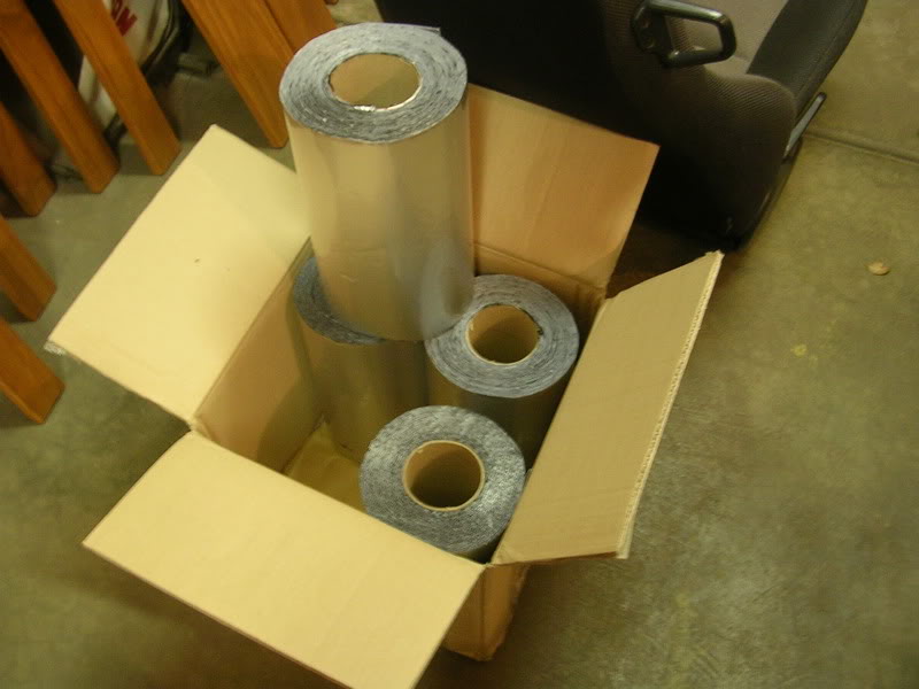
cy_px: 344
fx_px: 1009
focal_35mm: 38
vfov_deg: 37.7
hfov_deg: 49.0
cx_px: 460
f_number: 2.8
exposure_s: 1/4.8
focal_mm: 5.8
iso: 100
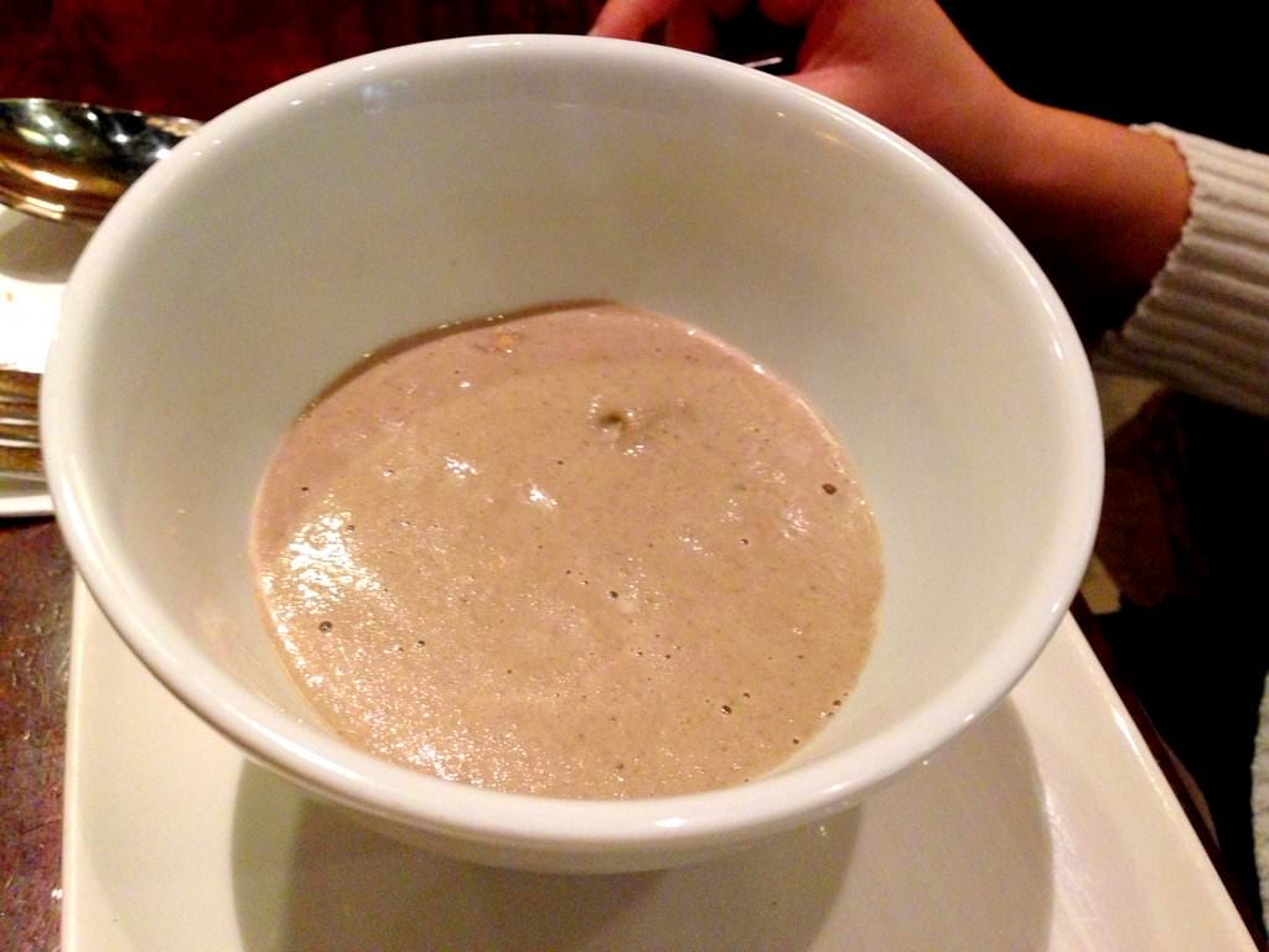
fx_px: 1210
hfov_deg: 55.4
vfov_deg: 42.9
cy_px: 476
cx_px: 634
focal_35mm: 33
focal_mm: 4.13
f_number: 2.4
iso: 400
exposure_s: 1/15
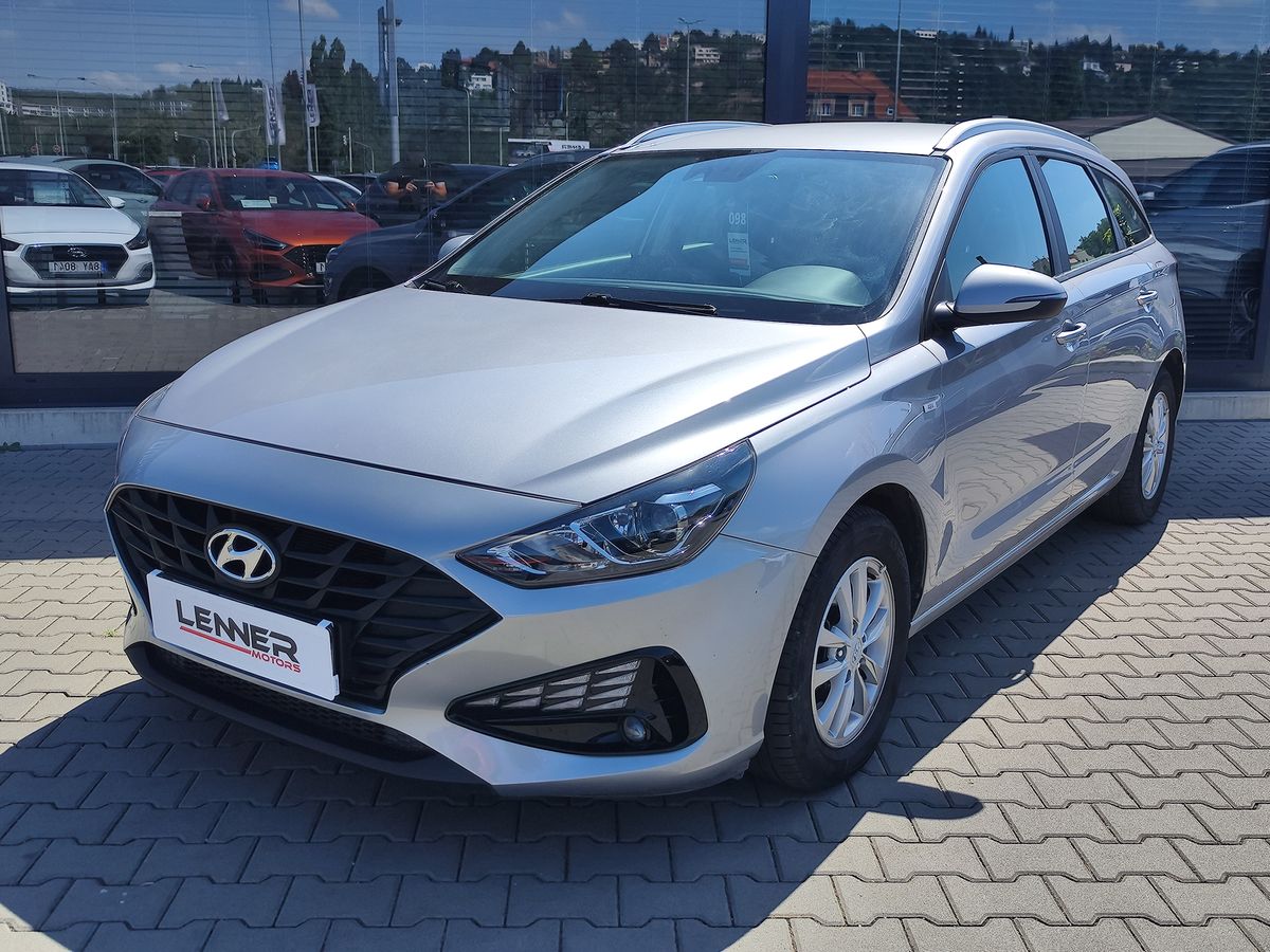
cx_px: 635
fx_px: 844
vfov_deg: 58.9
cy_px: 476
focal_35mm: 23
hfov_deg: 73.9
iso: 50
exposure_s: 1/1320
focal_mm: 7.01
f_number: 1.69
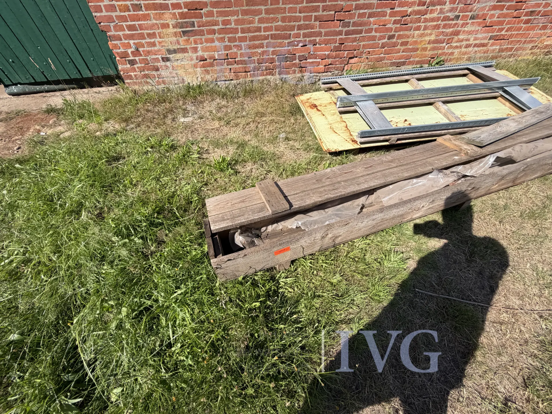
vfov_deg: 85.7
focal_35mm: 14
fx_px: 223
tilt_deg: -48.0
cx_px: 276
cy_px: 207
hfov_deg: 102.1
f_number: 2.2
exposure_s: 1/770
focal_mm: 2.22
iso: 40
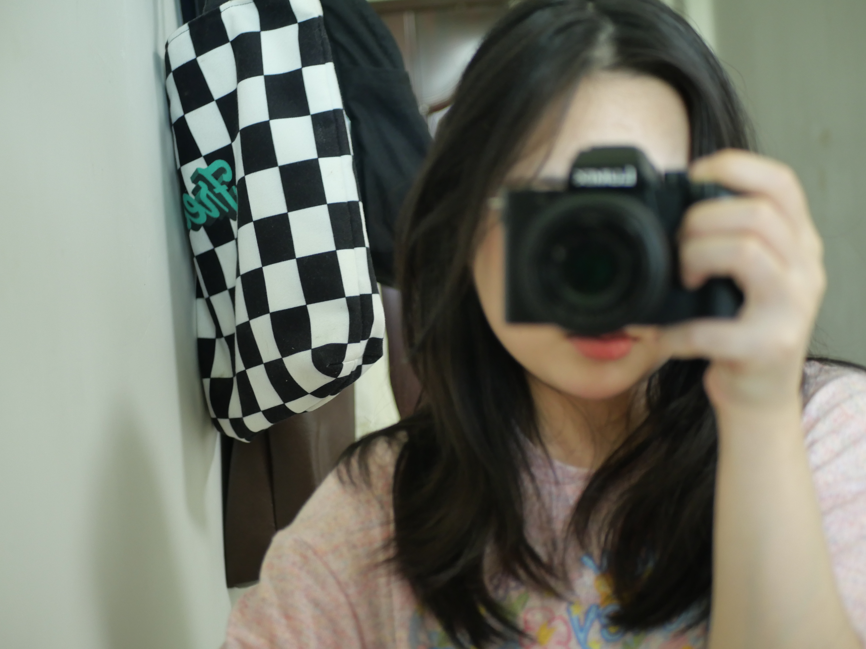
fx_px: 1251
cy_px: 324
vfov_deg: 29.1
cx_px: 433
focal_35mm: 50
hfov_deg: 38.2
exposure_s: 1/60
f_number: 1.8
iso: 800
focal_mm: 25
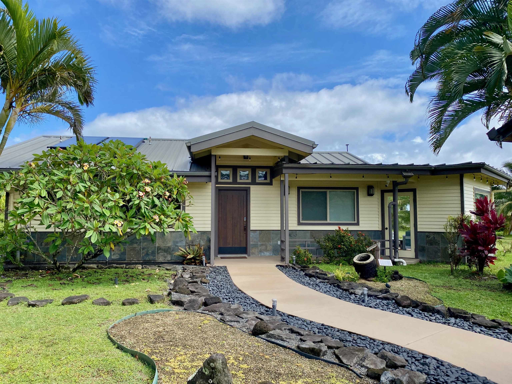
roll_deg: +0.0
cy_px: 192
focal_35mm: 26
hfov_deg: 67.3
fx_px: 385
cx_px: 256
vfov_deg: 53.1
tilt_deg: +4.7
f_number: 1.8
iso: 32
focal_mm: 4.25
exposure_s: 1/2315
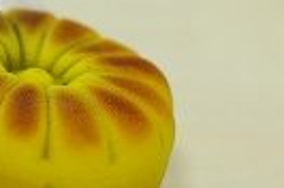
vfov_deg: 4.8
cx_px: -96
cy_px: 66
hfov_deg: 7.2
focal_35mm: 283
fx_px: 2227
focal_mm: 50
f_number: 3.5
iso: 200
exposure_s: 1/10
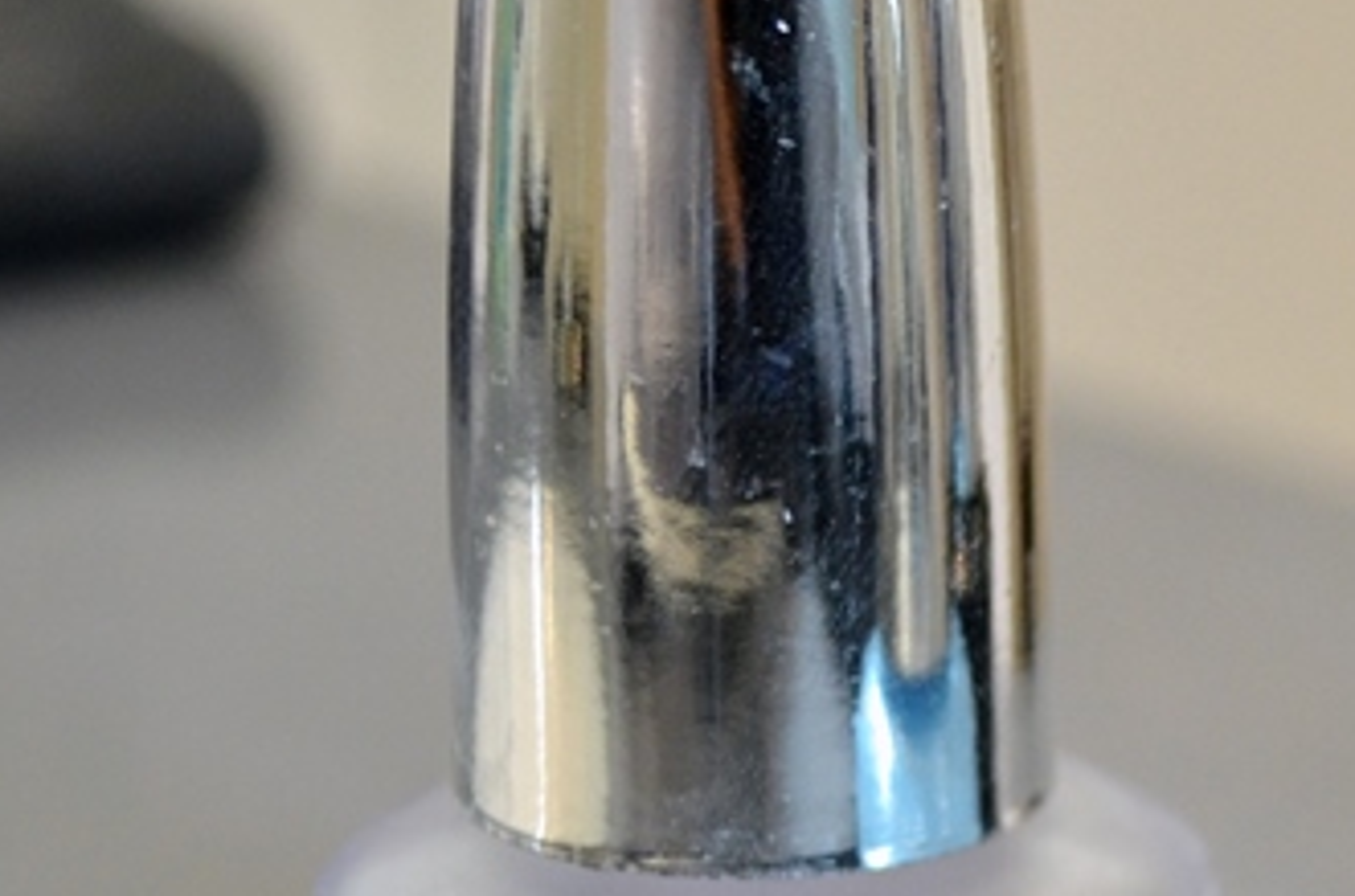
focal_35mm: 130
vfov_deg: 10.4
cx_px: 1863
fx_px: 4881
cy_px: 826
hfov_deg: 14.9
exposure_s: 1/60
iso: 720
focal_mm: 28
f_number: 4.5
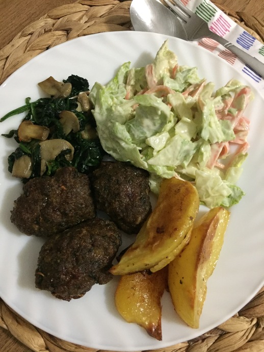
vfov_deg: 61.6
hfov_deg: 48.3
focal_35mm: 29
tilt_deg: -73.1
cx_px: 132
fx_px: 295
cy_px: 176
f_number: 2.2
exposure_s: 1/17
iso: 400
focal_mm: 4.15
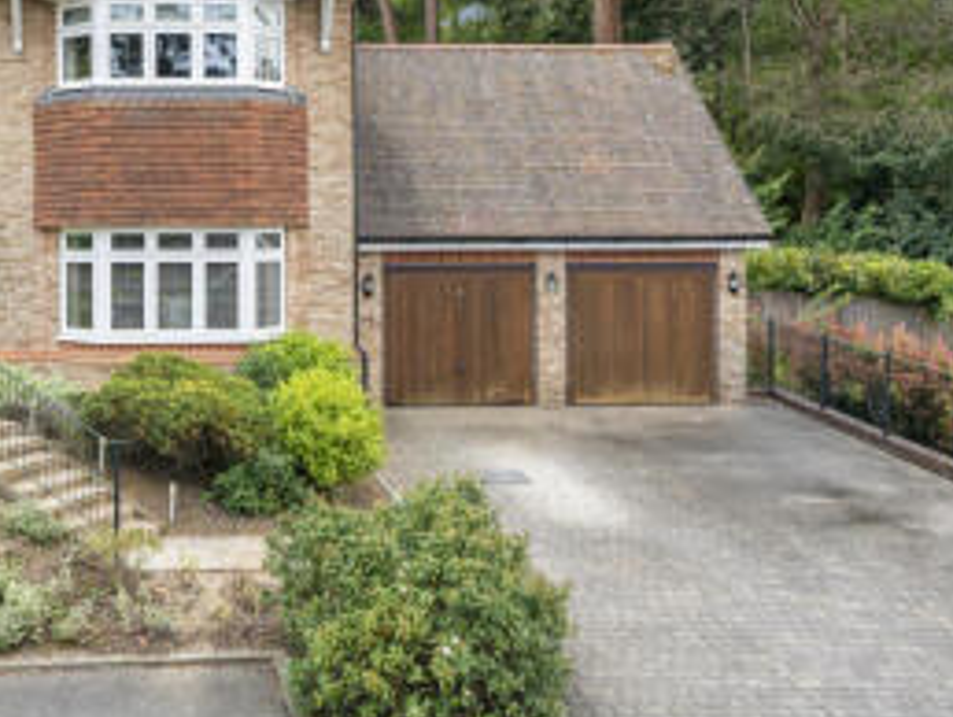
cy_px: 227
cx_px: 192
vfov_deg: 36.4
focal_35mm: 39
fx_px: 1075
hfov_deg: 45.4
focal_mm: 15
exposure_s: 1/100
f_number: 8
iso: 400
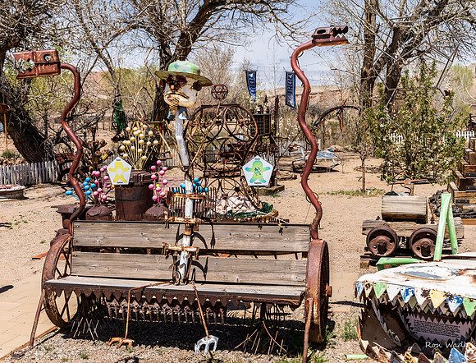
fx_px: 668
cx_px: 218
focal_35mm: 48
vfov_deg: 30.4
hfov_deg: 39.2
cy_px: 181
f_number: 6.3
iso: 100
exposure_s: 1/500
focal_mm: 44
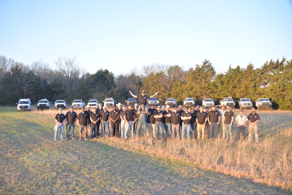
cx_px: 146
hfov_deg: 65.5
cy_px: 98
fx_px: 227
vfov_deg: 46.4
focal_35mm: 28
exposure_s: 1/4000
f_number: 3.5
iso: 4000
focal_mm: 28
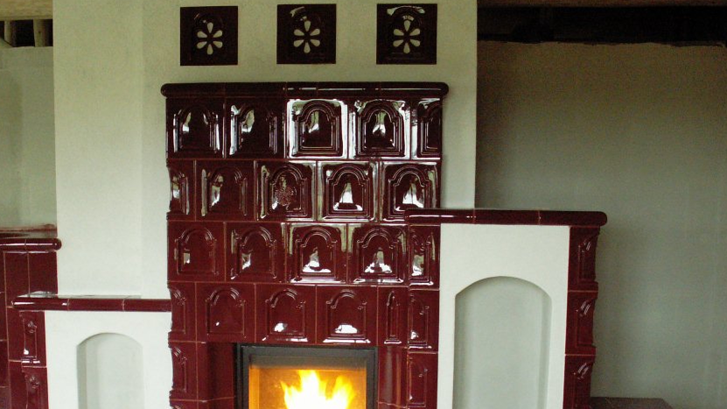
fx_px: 906
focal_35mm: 47
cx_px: 339
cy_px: 327
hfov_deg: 43.7
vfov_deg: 25.0
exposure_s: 1/15
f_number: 2.8
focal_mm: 5.86
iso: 160
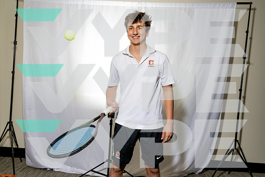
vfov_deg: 43.6
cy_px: 88
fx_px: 221
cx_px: 132
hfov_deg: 61.9
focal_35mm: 30
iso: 100
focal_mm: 30
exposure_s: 1/250
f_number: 8
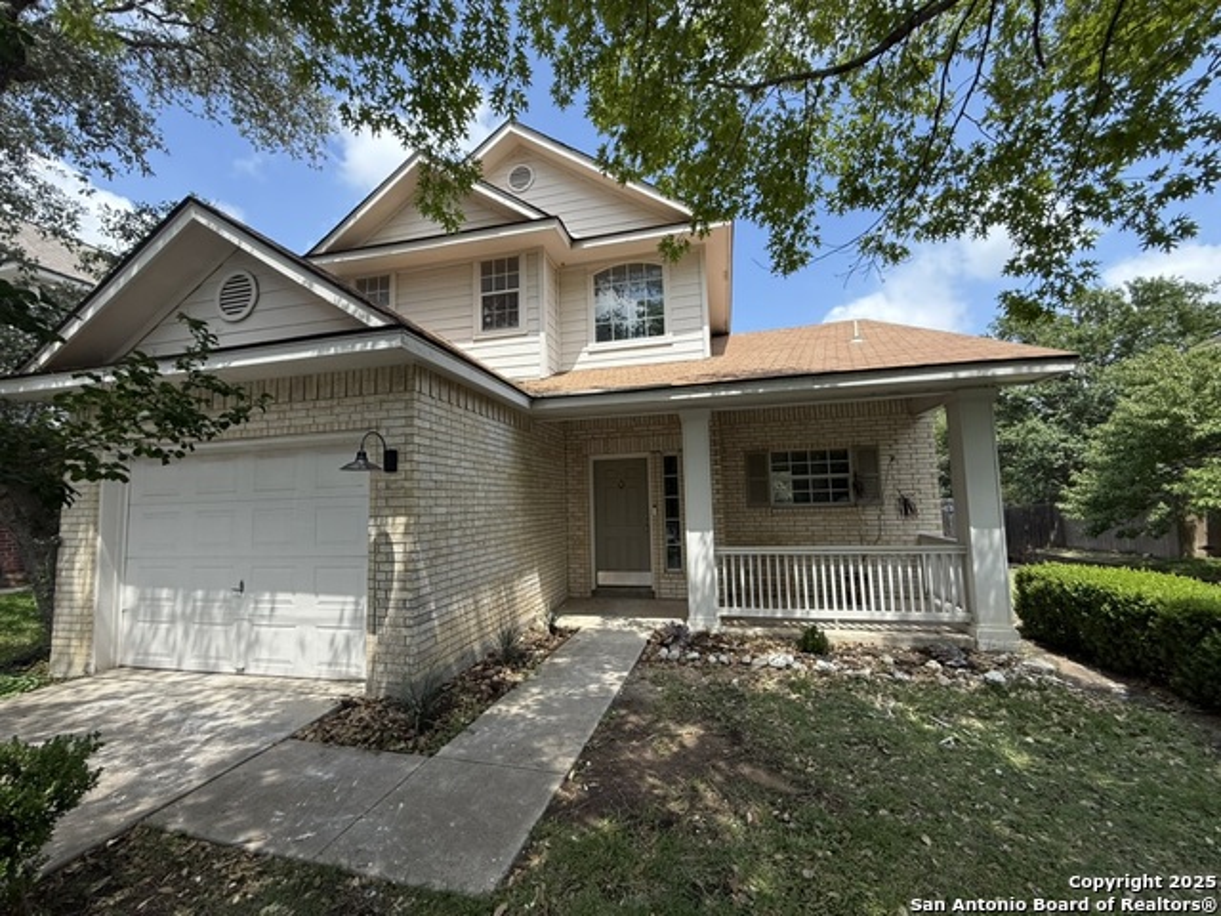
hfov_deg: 102.1
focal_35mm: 14
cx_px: 610
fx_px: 494
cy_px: 458
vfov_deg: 85.7
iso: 64
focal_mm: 2.22
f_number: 2.2
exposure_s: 1/1050
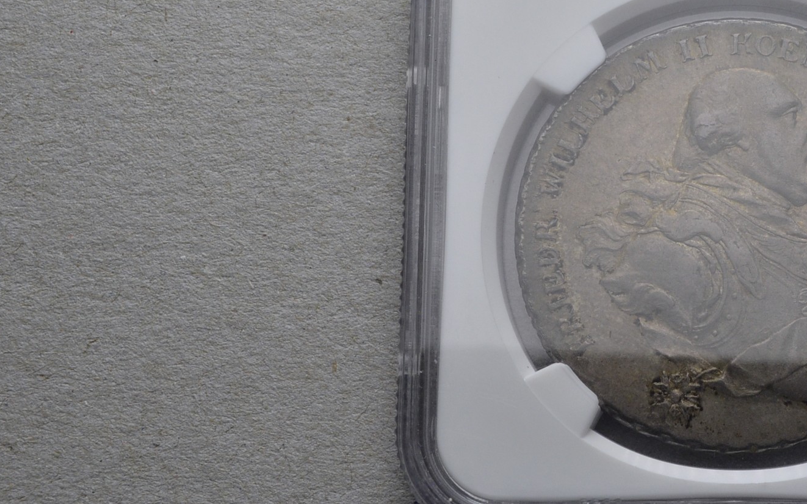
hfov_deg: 22.2
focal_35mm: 91
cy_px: 85
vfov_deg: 14.3
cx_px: 737
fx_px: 2001
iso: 400
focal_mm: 32
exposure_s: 1/250
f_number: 14
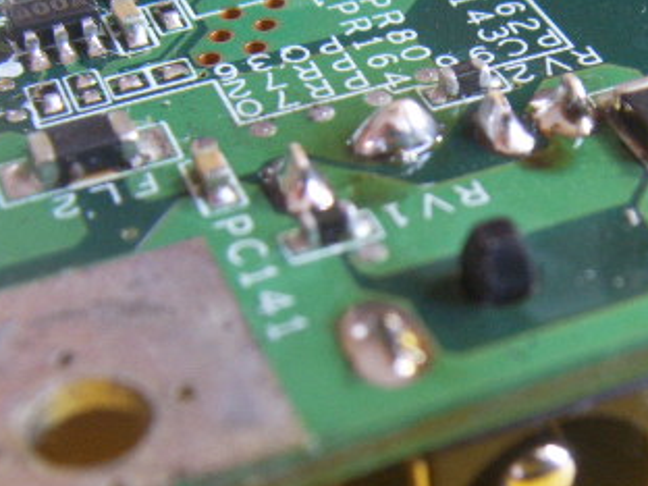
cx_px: 501
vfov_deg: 18.4
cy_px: 312
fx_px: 1498
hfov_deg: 24.1
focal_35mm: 80
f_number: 3.5
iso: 152
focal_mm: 6.6
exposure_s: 1/20
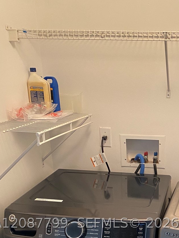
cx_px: 162
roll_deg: -1.5
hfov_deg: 28.0
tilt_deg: -24.3
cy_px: 223
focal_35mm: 50
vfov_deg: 35.5
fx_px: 345
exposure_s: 1/60
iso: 320
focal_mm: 4.25
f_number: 1.8
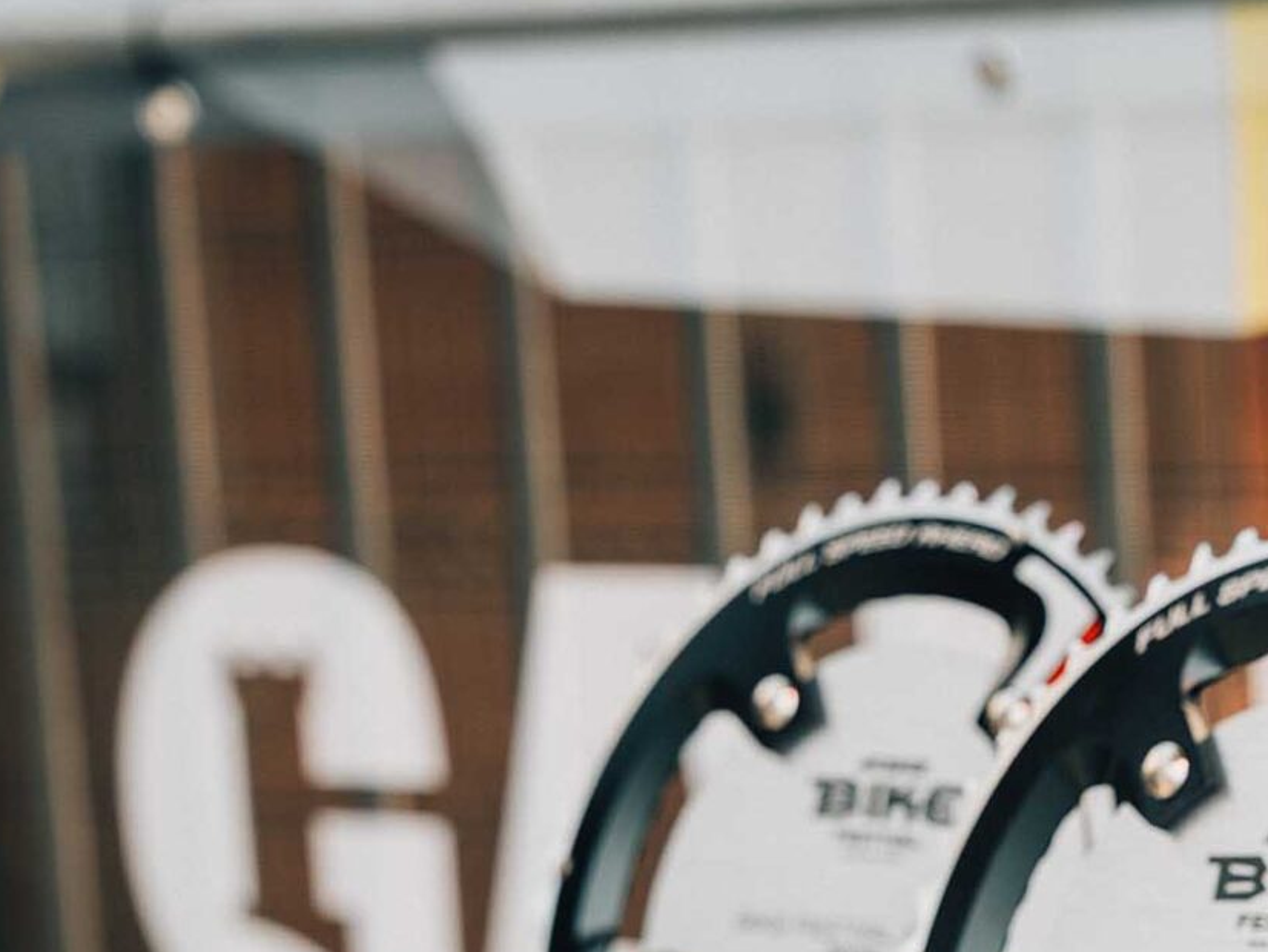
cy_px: 1197
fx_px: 5283
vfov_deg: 10.1
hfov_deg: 13.1
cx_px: 1784
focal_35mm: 144
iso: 100
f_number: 4.5
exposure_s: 1/250
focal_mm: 48.4
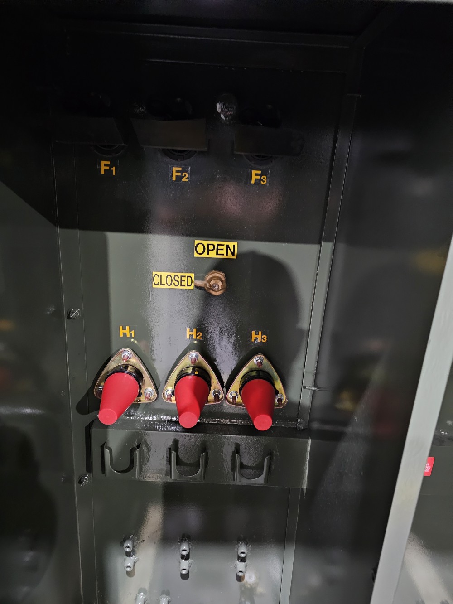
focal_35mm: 23
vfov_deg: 73.9
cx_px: 226
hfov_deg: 58.9
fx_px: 401
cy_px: 302
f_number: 1.7
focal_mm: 6.3
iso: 1250
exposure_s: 1/17.2
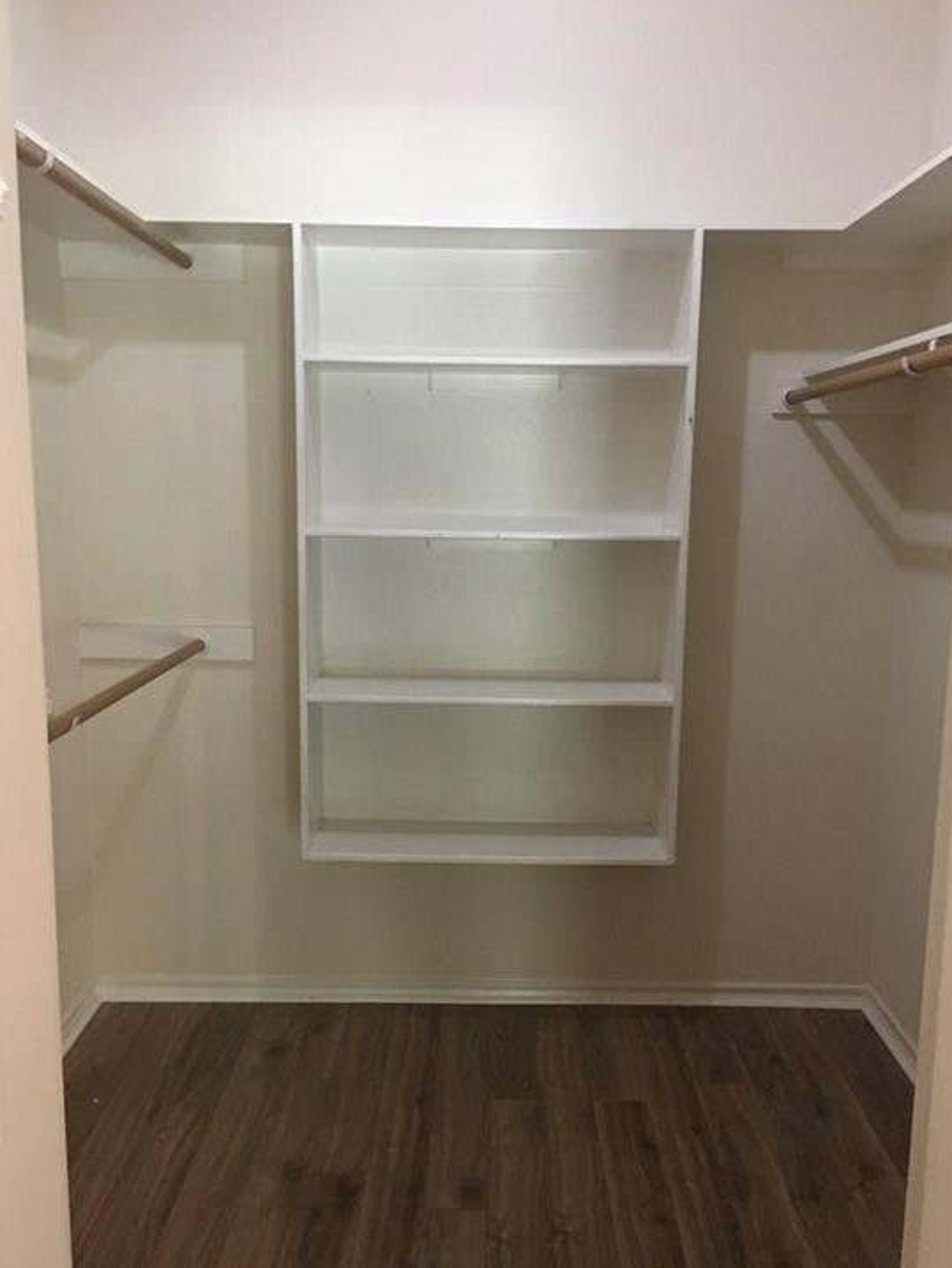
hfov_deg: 45.5
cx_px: 480
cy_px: 657
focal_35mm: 31
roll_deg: -1.0
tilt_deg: -7.7
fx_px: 1136
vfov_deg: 58.3
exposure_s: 1/4
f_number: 2.2
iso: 64
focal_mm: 4.15
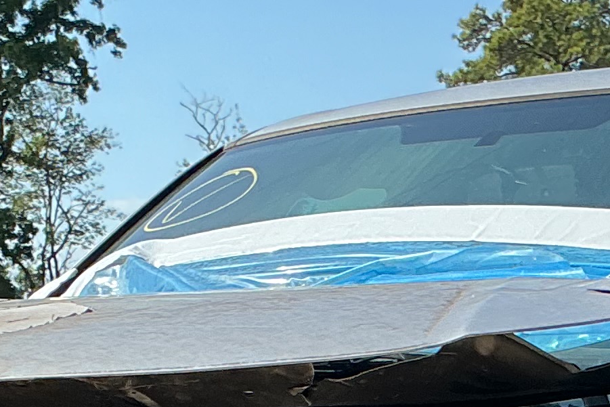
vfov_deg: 9.5
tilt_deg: -9.9
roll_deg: +1.1
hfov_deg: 15.2
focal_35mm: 135
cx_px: 385
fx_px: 2288
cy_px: 796
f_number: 1.8
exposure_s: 1/869
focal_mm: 3
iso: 25
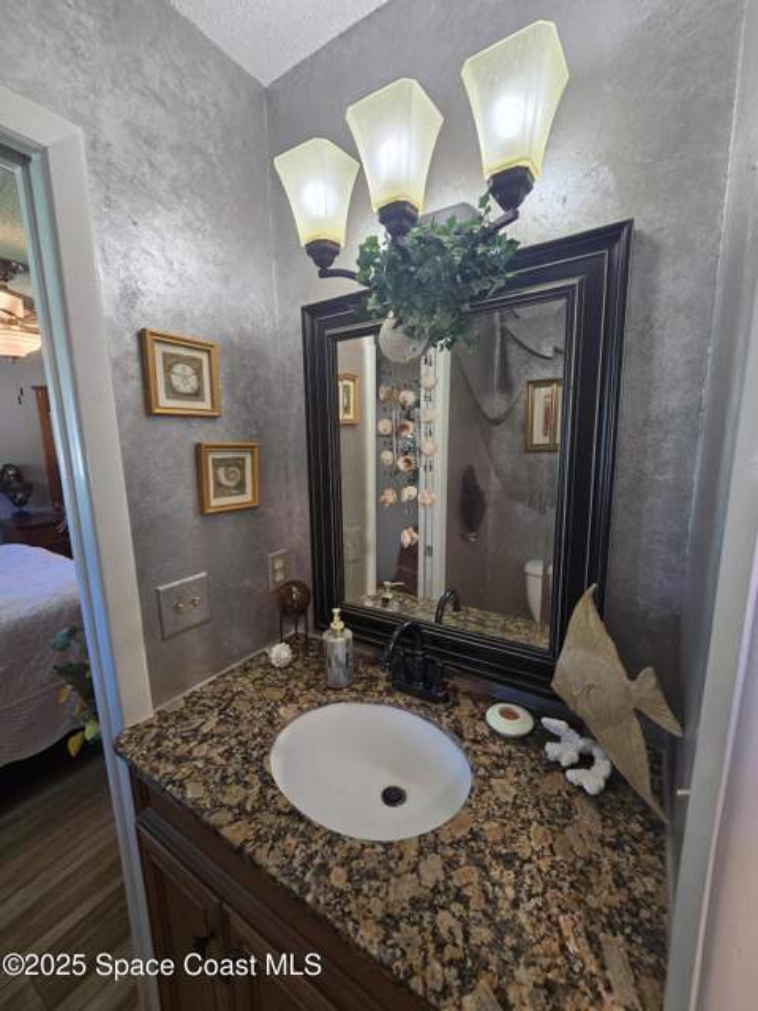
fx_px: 380
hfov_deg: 89.9
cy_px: 506
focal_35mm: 13
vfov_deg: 106.2
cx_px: 379
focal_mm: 2.2
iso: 160
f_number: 2.2
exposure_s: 1/60
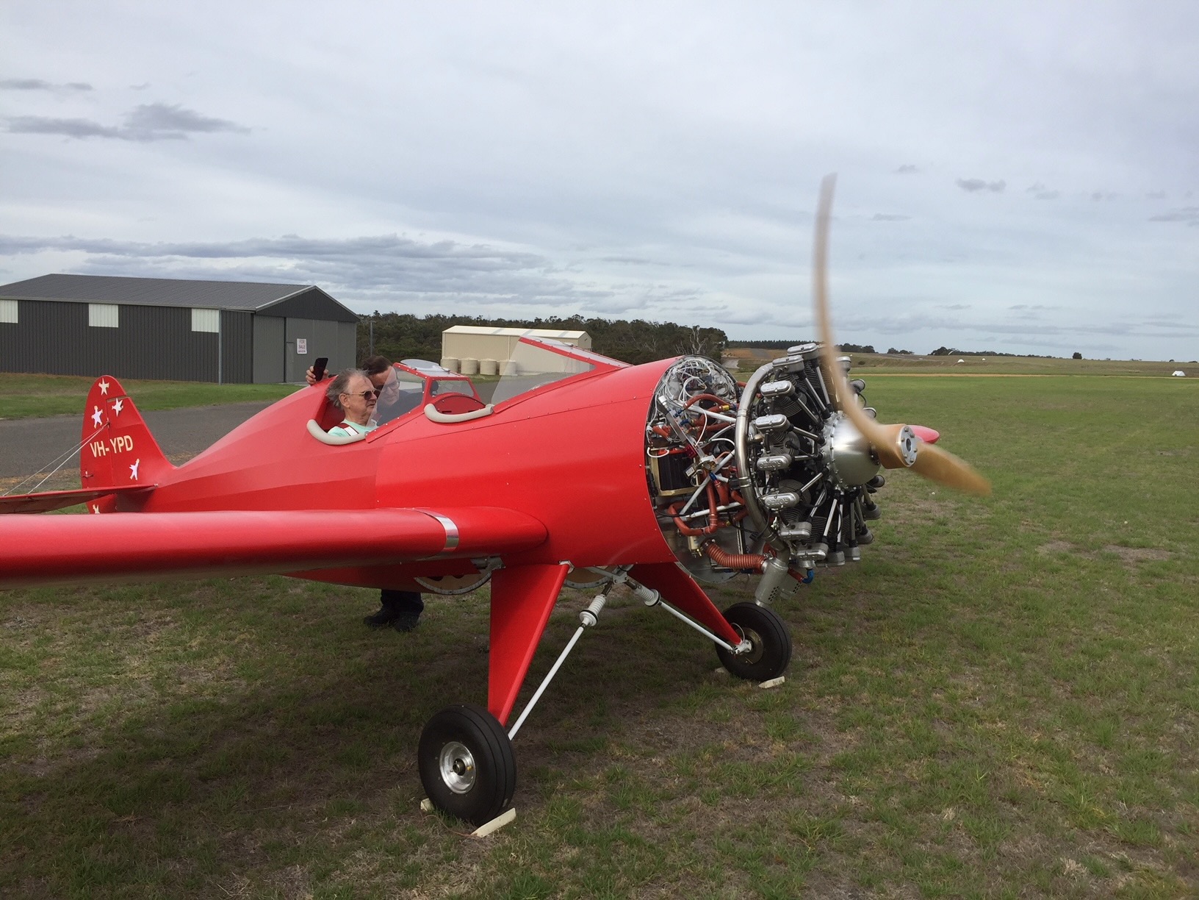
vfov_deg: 48.2
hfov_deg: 61.7
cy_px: 450
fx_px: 1004
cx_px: 600
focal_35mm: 29
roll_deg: -2.1
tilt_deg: -5.9
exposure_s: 1/842
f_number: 2.2
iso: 32
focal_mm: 4.15
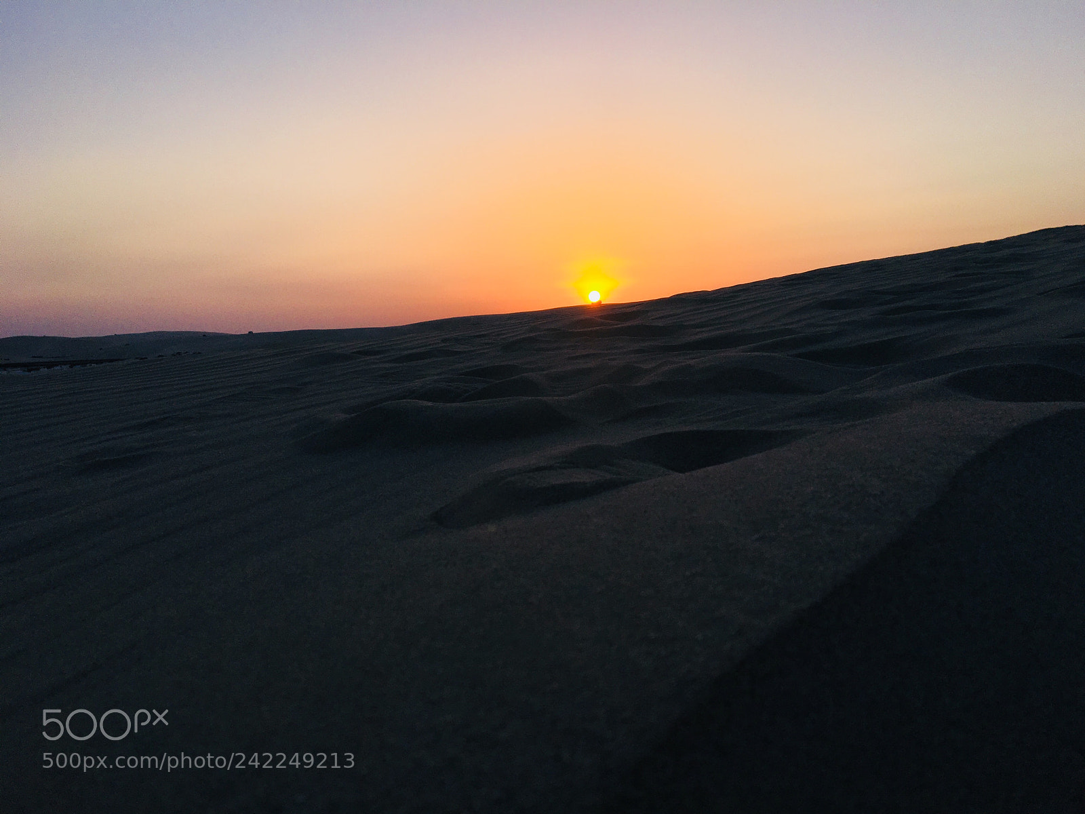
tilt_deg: -5.1
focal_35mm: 29
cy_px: 407
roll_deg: +1.8
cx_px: 542
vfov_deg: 48.2
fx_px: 909
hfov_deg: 61.7
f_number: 2.2
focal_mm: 4.15
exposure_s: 1/1374
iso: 25
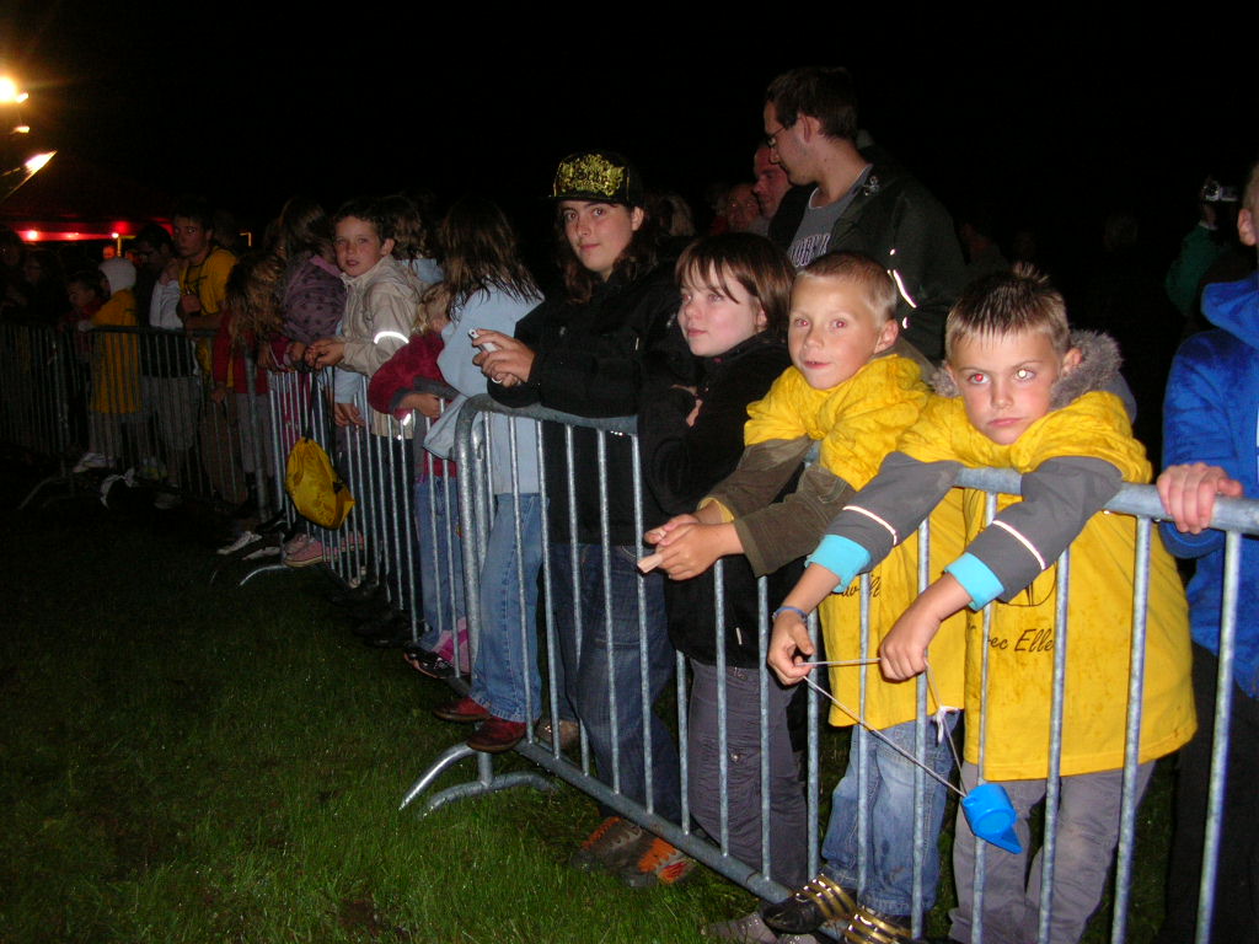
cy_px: 472
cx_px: 630
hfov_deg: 52.6
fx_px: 1273
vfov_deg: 40.7
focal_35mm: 35
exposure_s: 1/60.1
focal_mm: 5.8
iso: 129
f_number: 2.8
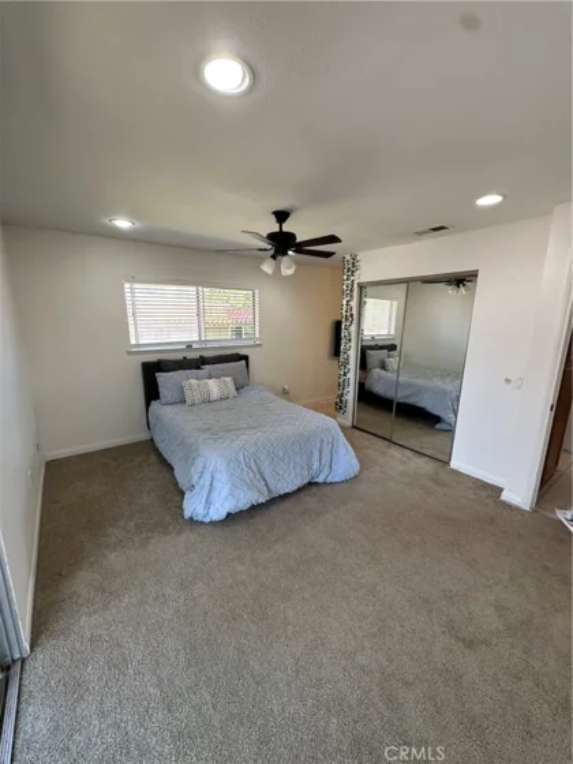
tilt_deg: -11.2
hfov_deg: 85.7
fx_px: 309
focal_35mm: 14
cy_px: 382
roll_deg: -0.5
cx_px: 286
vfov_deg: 102.1
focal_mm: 2.22
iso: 125
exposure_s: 1/120
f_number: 2.2
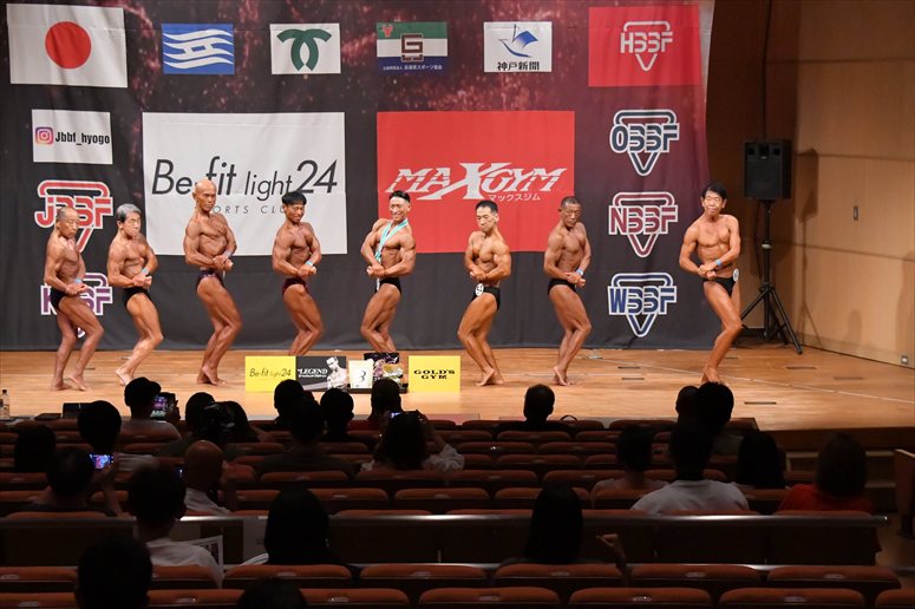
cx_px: 458
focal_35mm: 102
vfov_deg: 13.4
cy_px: 304
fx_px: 2591
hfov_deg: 20.0
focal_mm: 68
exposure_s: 1/400
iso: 9000
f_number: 5.6
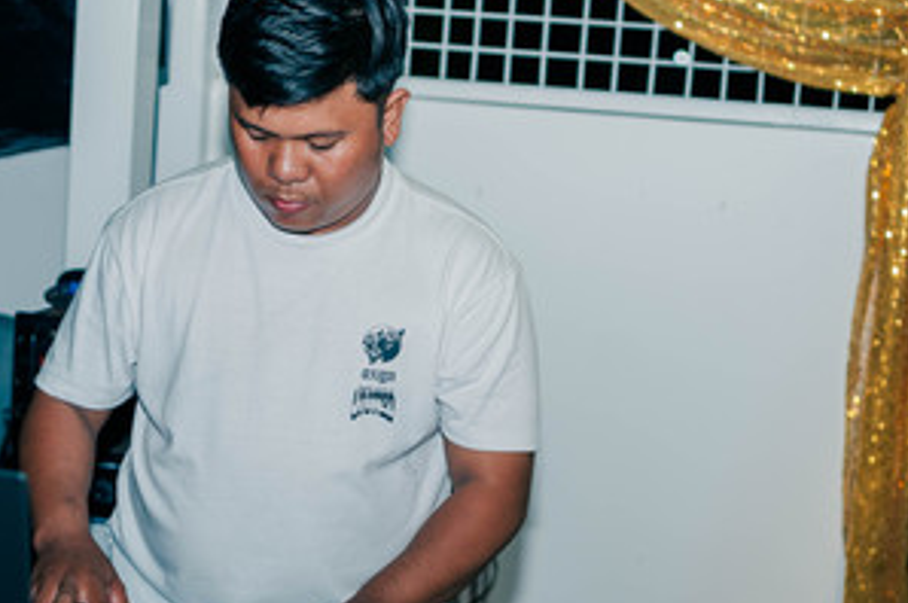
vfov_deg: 16.2
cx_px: 338
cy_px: 367
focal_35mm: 84
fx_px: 2116
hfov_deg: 24.1
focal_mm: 50
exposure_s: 1/200
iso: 800
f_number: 2.8
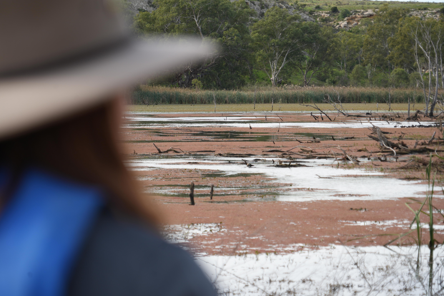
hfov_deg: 14.7
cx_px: 223
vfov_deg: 9.8
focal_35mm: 140
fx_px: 1726
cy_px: 149
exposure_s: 1/160
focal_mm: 139
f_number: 6.3
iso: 100
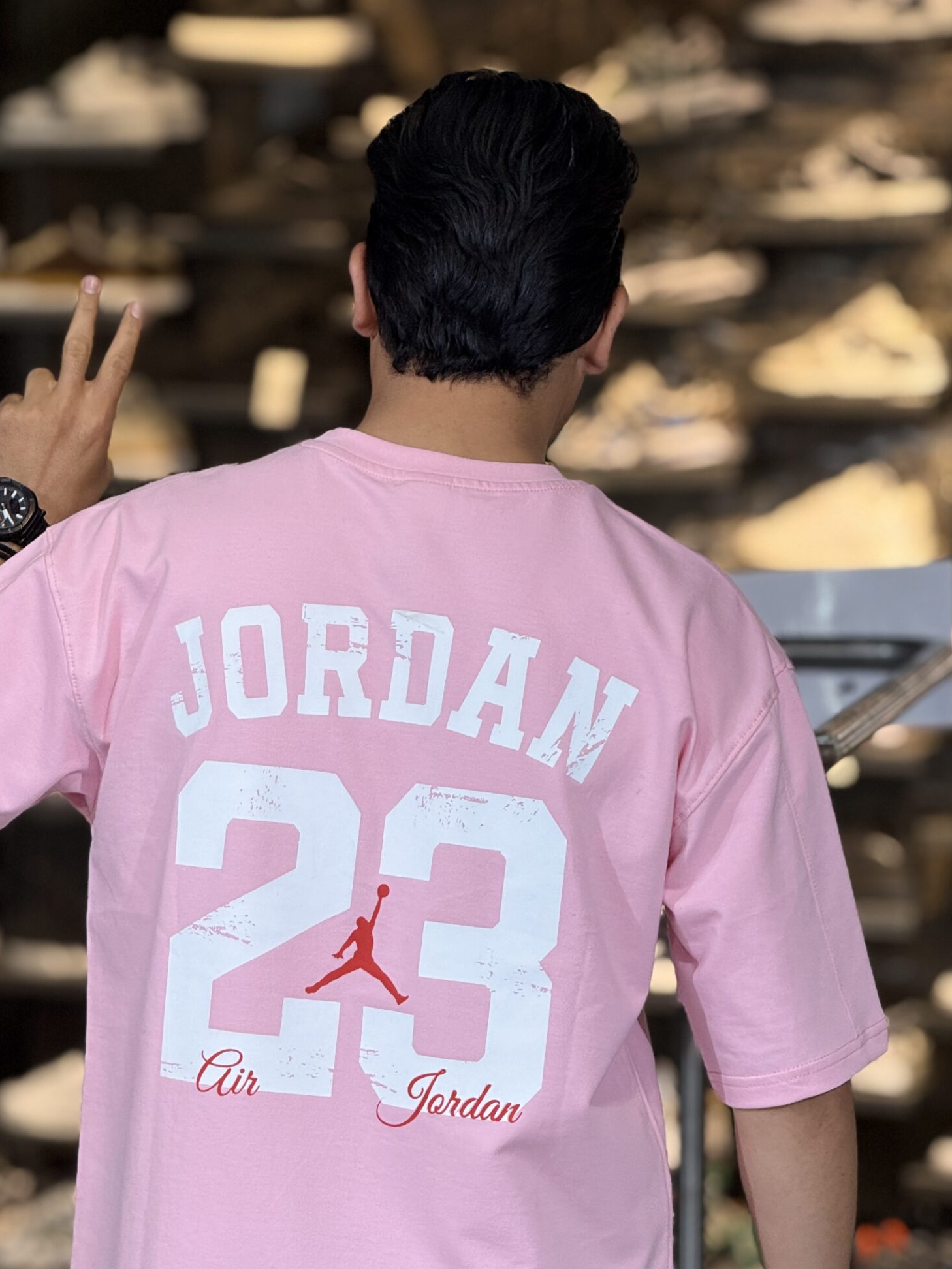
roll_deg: -0.9
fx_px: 5794
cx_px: 417
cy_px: 832
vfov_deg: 12.5
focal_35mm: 158
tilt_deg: -5.6
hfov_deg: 9.4
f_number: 2.8
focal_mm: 15.66
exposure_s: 1/100
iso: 80
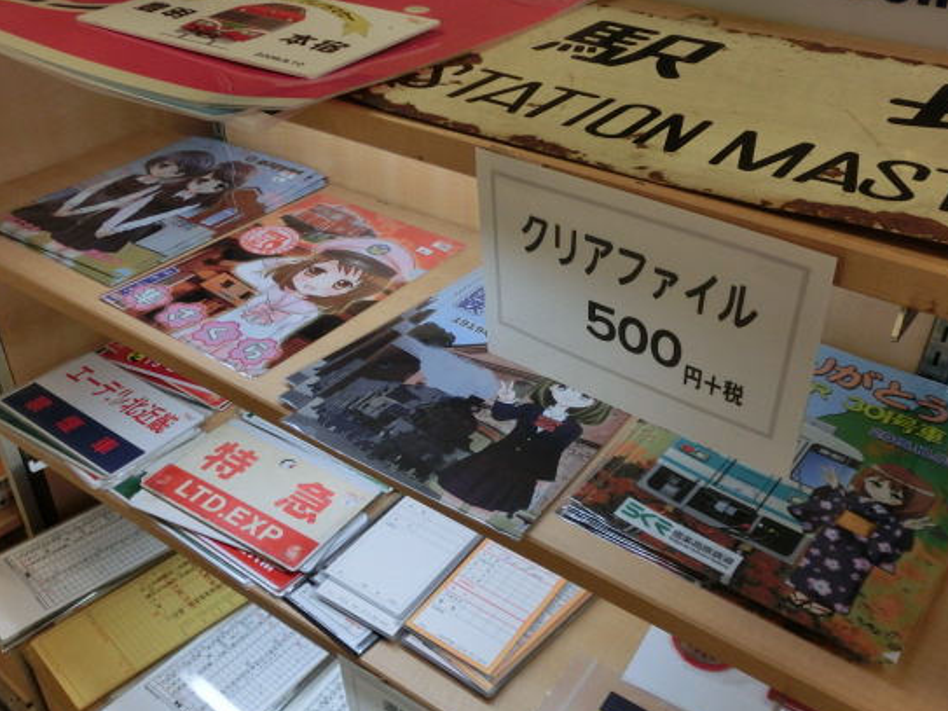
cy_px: 370
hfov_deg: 55.4
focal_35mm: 33
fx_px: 904
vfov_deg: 42.9
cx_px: 457
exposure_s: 1/125
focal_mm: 5
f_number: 3
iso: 125
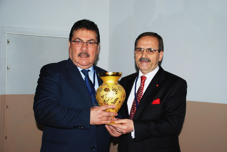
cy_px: 76
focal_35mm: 48
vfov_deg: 28.2
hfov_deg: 41.1
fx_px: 303
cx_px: 114
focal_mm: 32
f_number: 4.2
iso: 200
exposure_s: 1/60
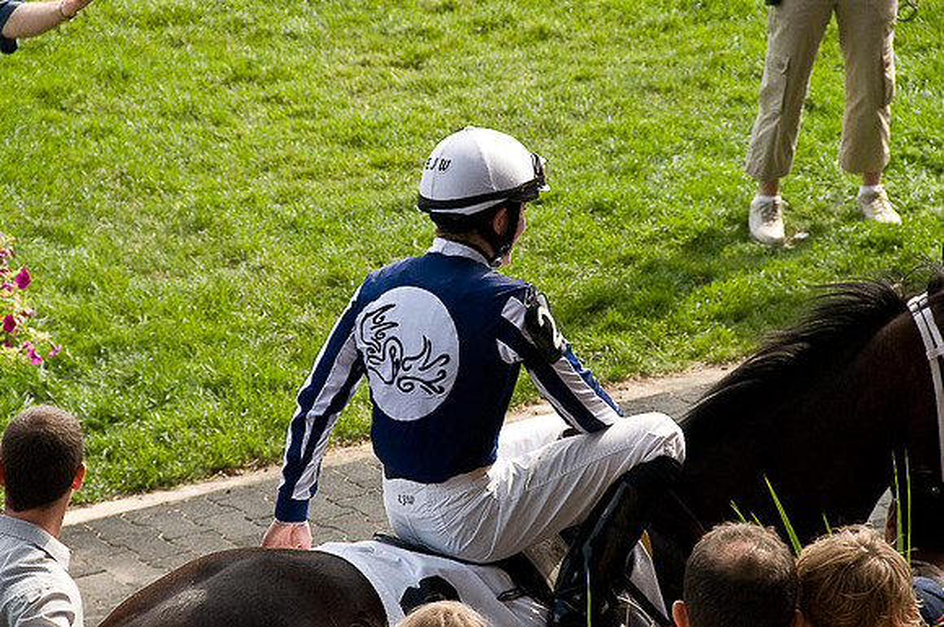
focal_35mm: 255
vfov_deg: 5.4
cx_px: 472
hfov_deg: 8.1
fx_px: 6677
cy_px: 314
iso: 1000
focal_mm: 170
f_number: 11
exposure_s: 1/500
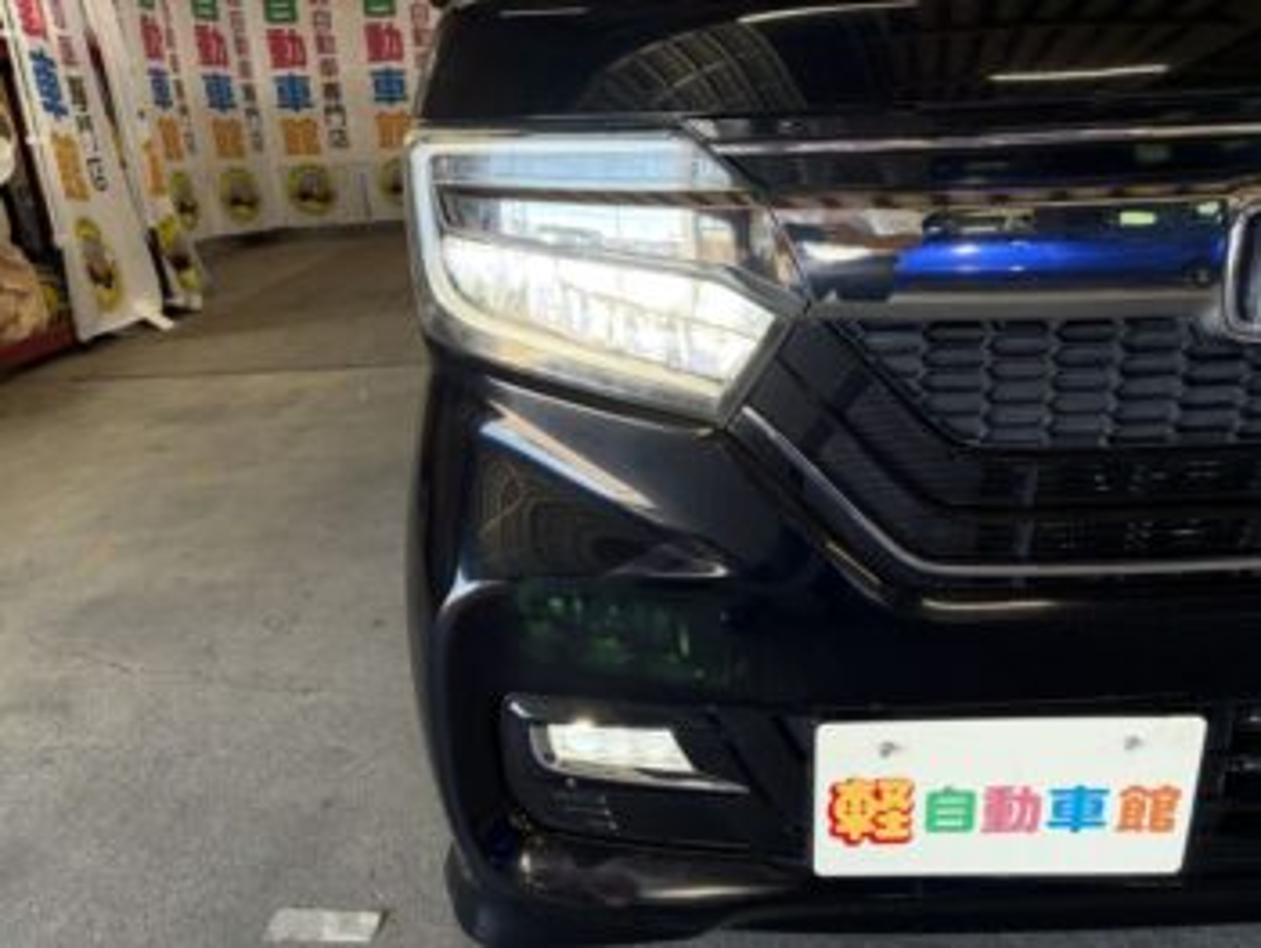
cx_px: 630
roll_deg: +4.1
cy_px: 474
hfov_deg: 67.3
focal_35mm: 26
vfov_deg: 53.1
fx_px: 948
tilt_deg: -18.8
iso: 100
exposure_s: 1/100
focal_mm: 5.96
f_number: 1.6
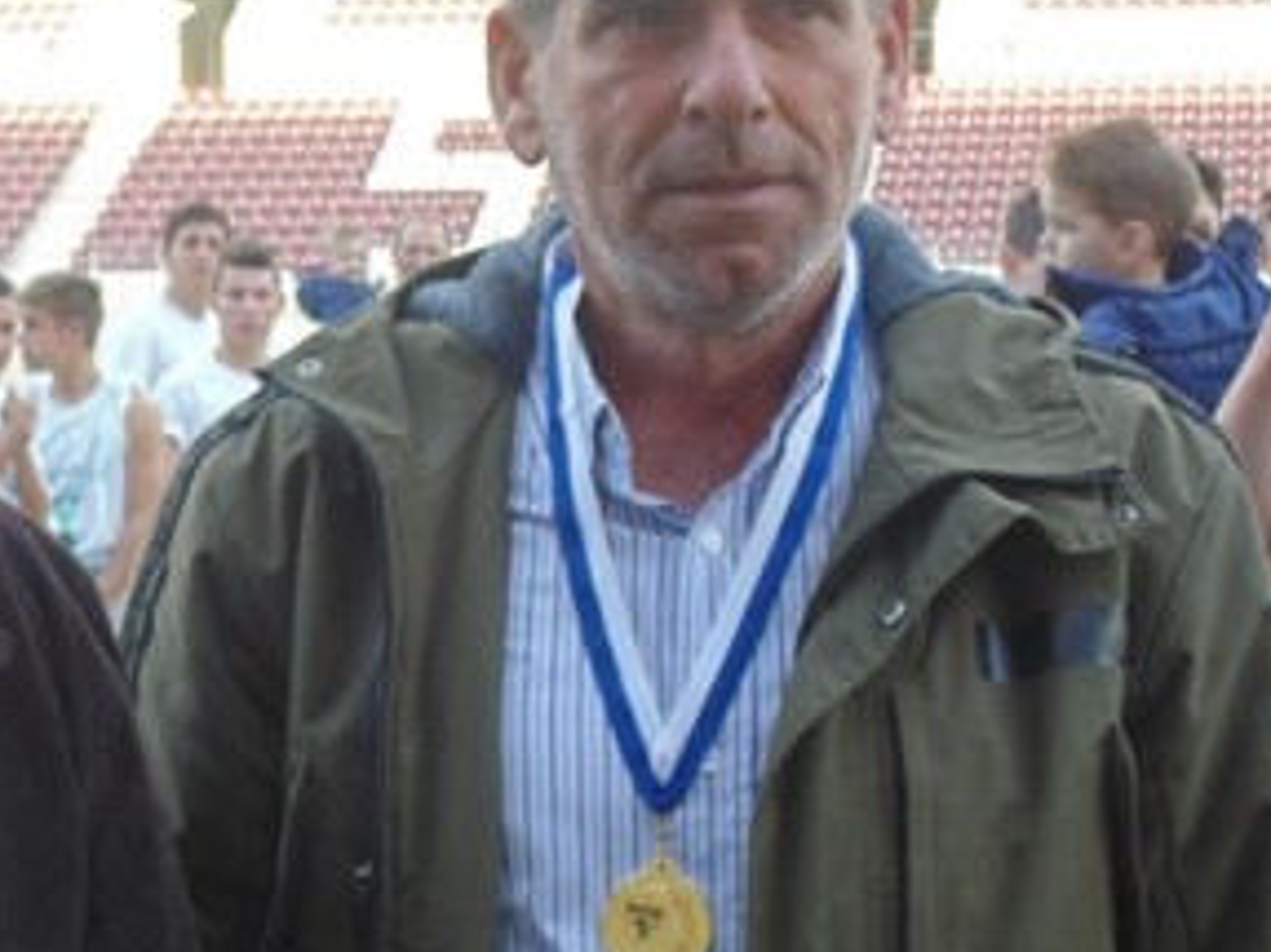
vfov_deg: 12.1
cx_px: 133
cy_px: 573
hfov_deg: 16.0
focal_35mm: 122
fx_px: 4478
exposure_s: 1/50
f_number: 3.9
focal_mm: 9.5
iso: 80
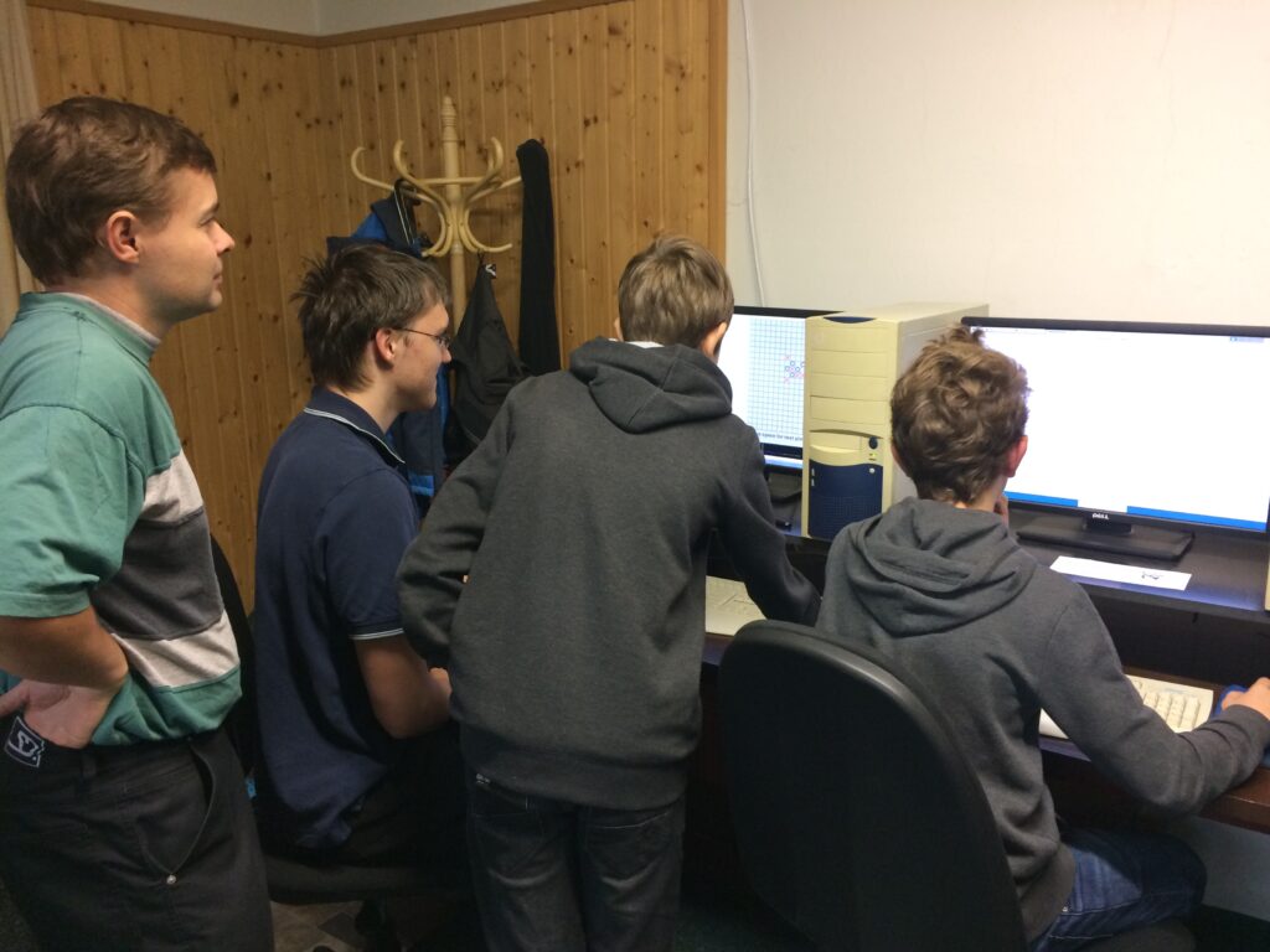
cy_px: 476
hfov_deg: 61.7
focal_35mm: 29
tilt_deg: -14.9
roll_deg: +1.0
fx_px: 1064
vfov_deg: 48.2
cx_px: 635
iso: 200
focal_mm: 4.15
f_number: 2.2
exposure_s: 1/33
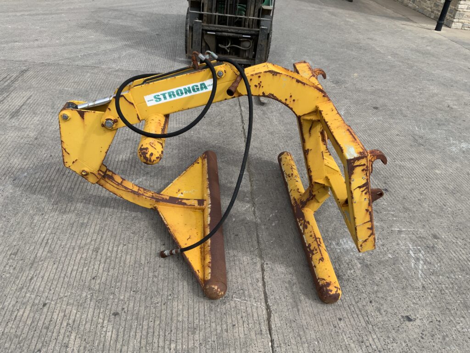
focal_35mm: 29
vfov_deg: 48.2
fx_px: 394
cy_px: 176
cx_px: 235
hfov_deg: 61.7
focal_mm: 3
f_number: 1.8
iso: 16
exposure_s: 1/929
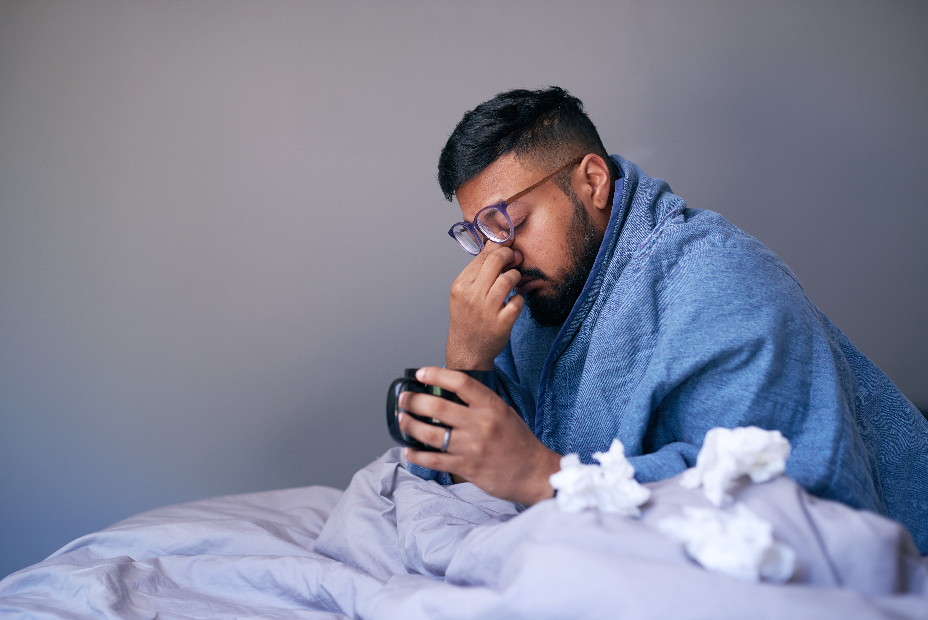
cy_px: 310
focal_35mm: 35
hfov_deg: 54.4
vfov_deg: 37.9
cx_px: 464
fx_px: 902
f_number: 2.5
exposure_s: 1/160
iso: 200
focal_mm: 35
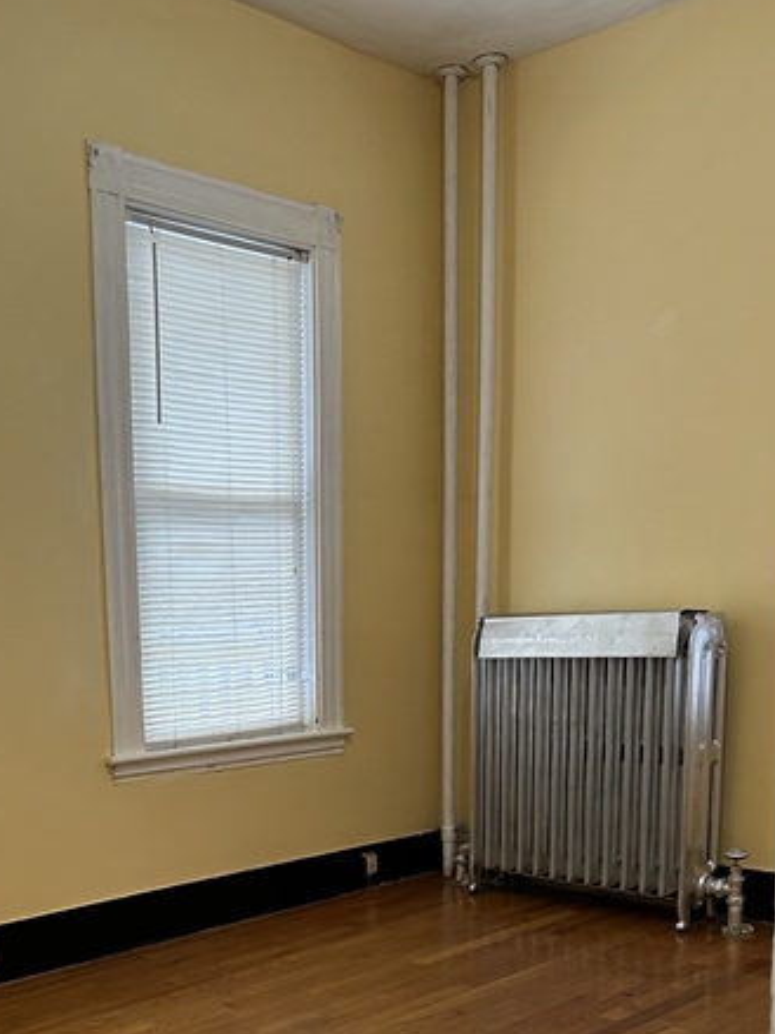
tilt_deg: -9.4
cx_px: 231
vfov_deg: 42.7
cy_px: 829
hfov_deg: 33.9
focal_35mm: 42
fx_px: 1254
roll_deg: +0.7
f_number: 1.78
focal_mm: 6.86
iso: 125
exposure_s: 1/120
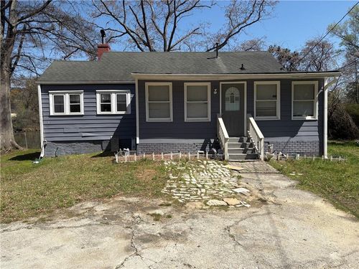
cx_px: 180
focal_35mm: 26
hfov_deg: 67.3
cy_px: 134
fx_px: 270
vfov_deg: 53.1
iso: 50
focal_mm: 5.96
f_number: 1.6
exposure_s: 1/3831
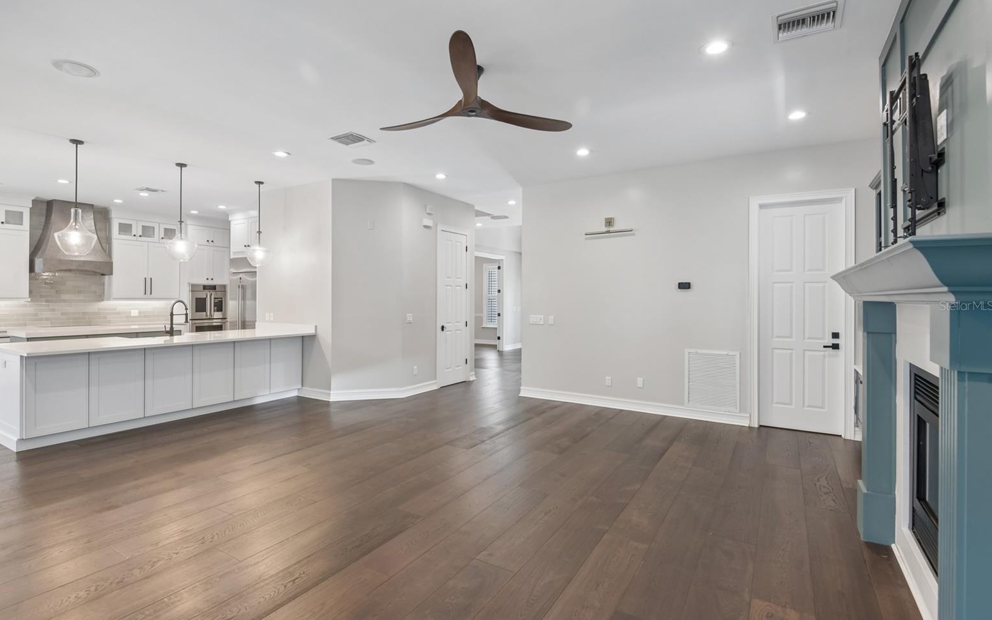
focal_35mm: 18
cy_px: 305
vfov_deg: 65.0
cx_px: 481
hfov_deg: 91.1
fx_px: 487
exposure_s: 1/10
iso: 400
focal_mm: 17
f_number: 8
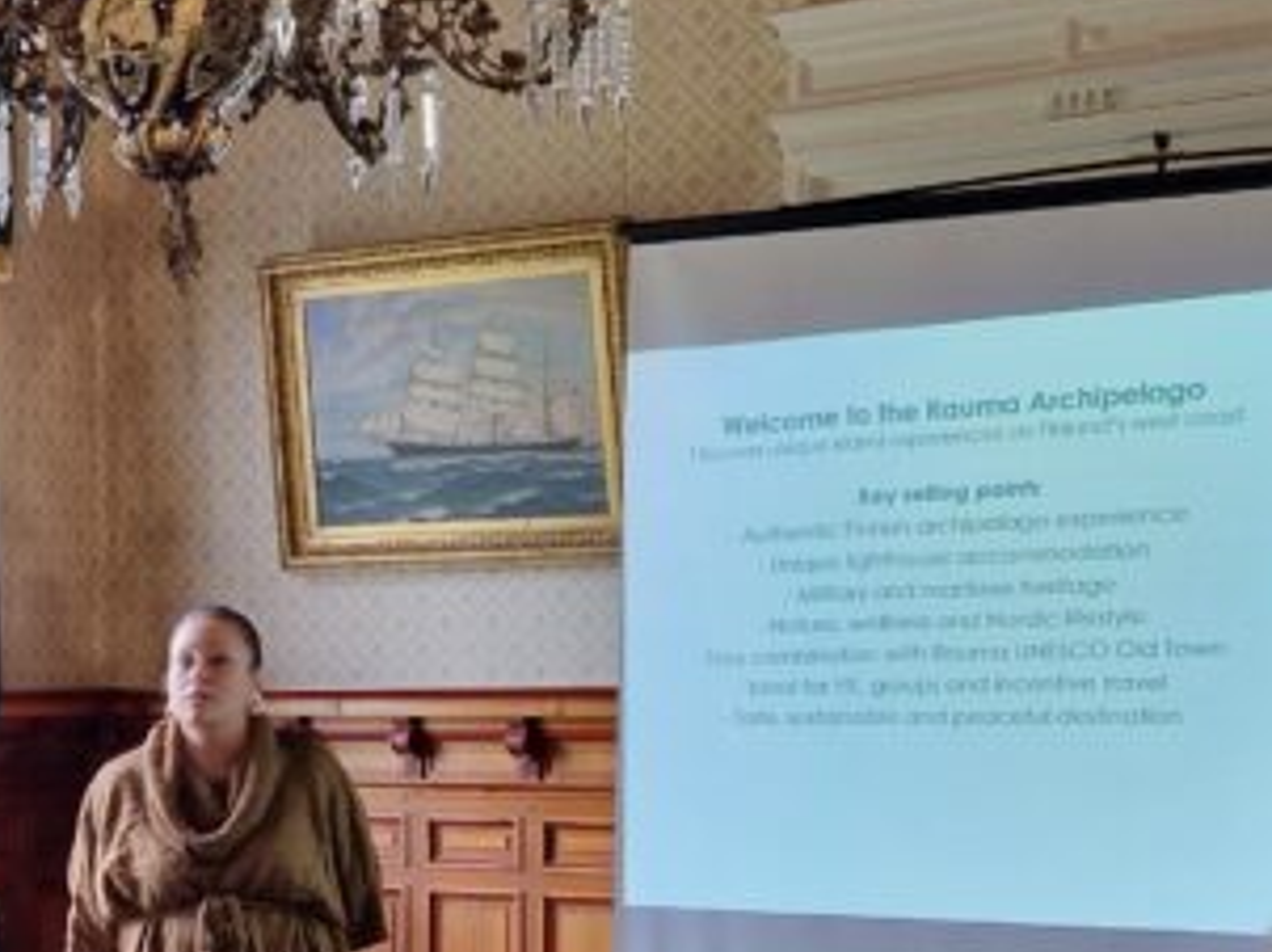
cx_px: 72
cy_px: 952
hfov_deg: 24.2
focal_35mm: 78
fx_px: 2864
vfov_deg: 18.4
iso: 160
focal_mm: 5.4
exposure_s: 1/53
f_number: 1.8
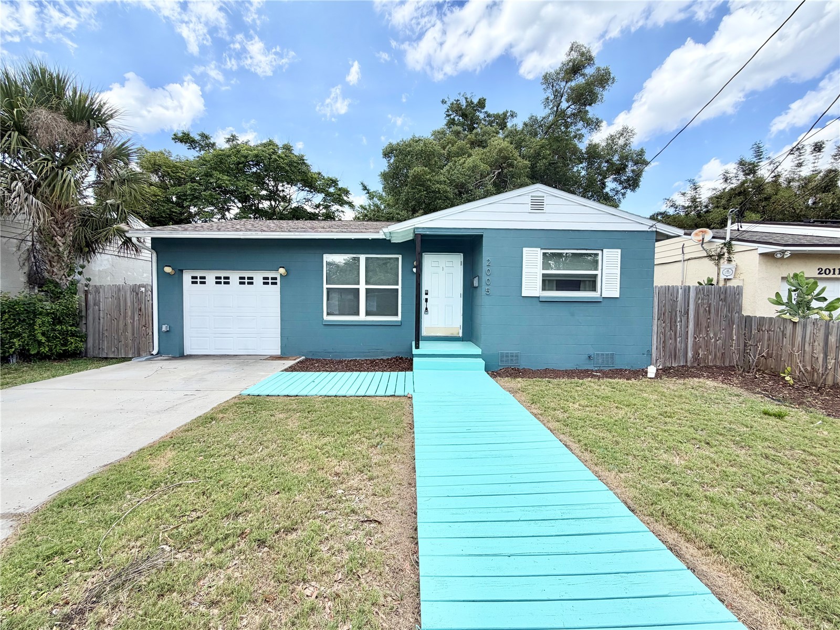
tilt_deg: -1.0
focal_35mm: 14
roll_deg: -0.4
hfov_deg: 102.1
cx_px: 420
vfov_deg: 85.7
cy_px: 315
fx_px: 340
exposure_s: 1/770
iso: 25
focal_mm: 2.22
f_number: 2.2
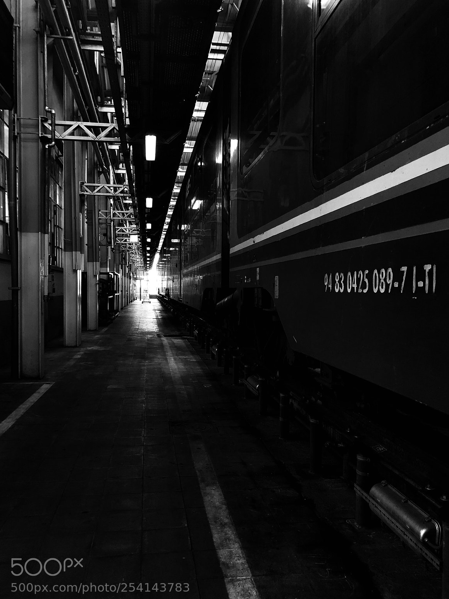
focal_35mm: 29
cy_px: 308
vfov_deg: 61.6
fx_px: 501
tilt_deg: -1.7
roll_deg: -0.3
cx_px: 219
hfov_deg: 48.2
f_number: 1.8
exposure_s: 1/33
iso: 25
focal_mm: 4
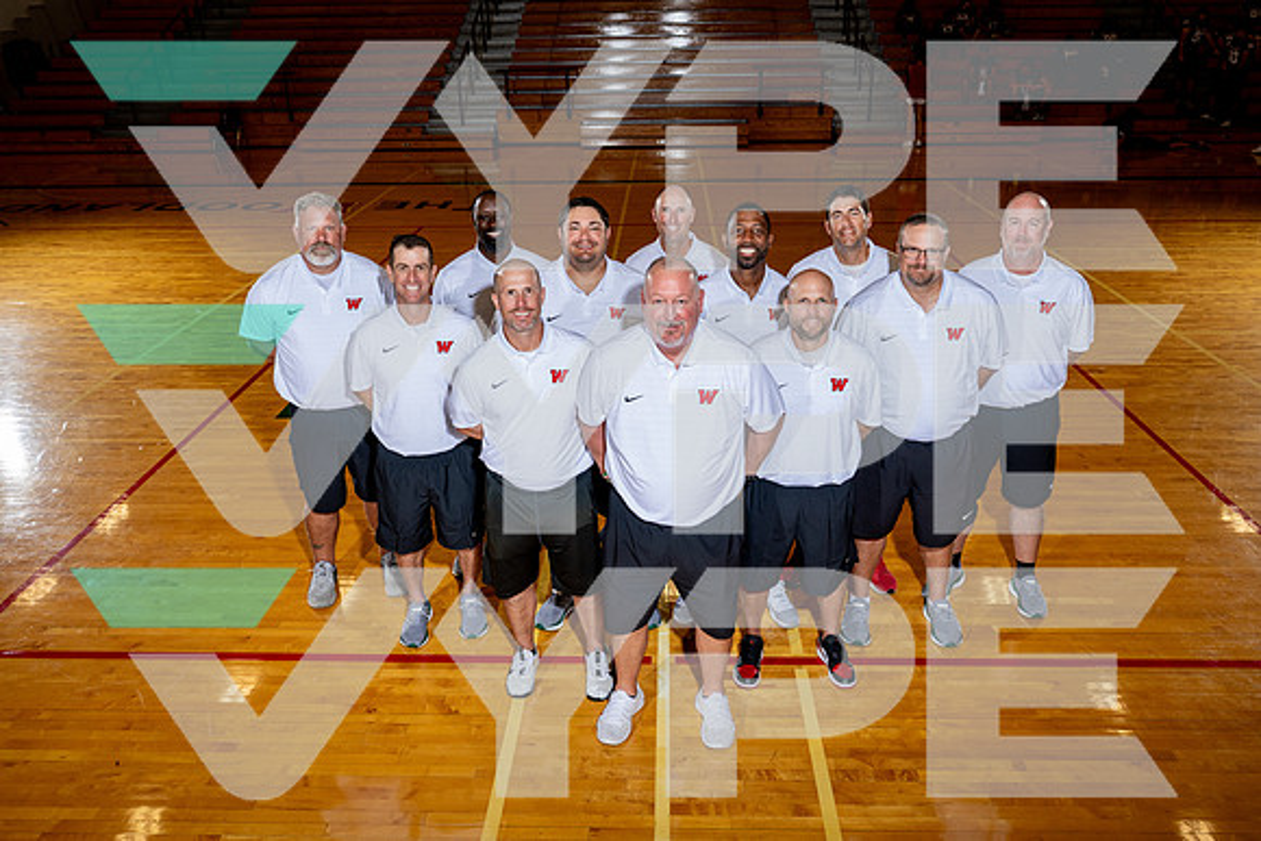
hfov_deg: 63.2
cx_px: 630
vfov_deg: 44.6
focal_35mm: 29
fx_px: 1025
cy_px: 420
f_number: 5.6
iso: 400
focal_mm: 29
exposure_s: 1/250
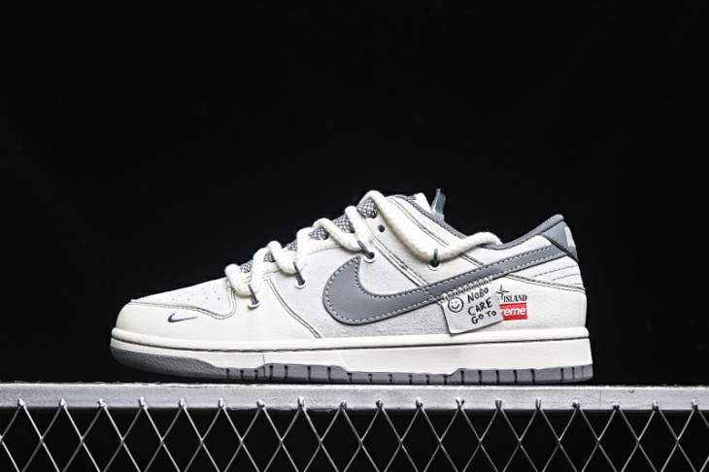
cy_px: 236
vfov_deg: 18.2
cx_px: 354
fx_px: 1476
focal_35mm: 75
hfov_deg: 27.0
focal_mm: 50
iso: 160
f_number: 6.3
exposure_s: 1/60
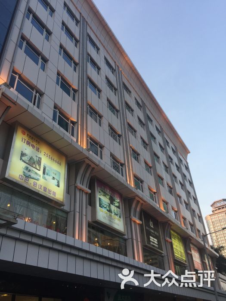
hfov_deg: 48.2
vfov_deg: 61.7
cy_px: 150
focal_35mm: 29
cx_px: 113
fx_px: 252
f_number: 2.2
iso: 32
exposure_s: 1/130
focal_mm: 4.15
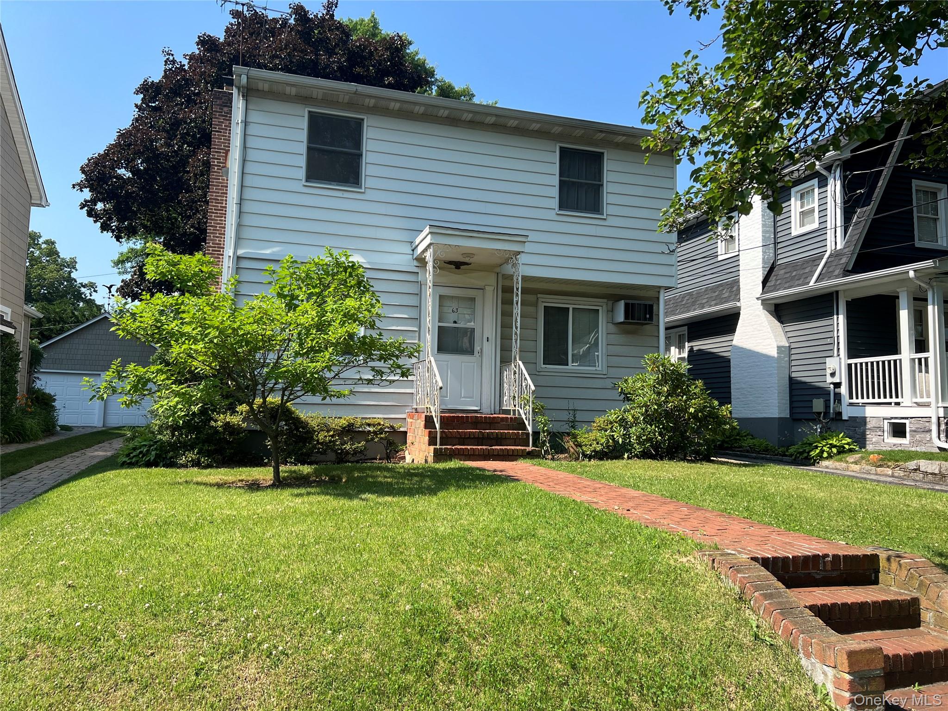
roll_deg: -0.4
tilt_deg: +5.4
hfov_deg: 67.3
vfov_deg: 53.1
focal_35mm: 26
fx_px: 712
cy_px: 356
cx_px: 474
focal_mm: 5.7
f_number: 1.5
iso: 50
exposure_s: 1/2404
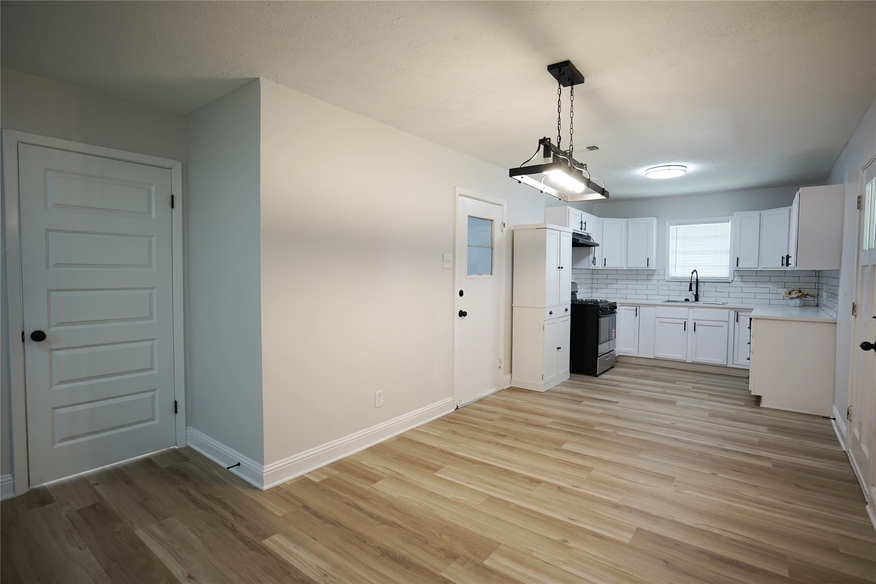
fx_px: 414
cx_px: 438
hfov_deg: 93.3
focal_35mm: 17
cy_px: 292
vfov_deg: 70.4
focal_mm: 17
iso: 400
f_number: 4
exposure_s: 1/60
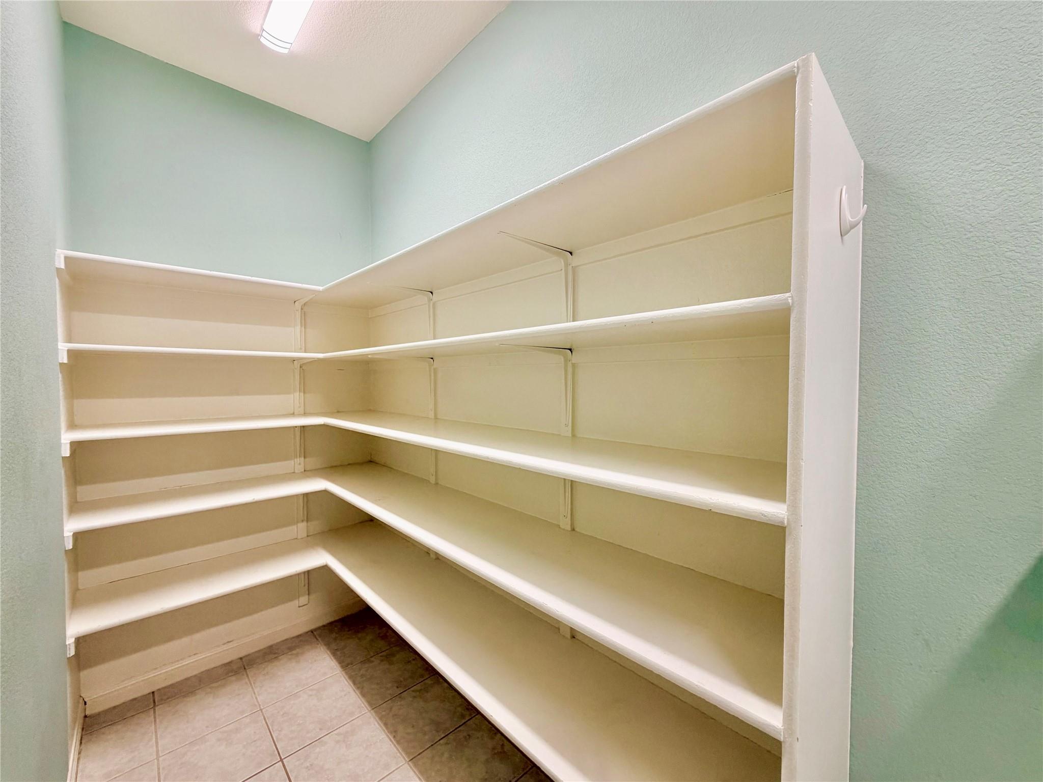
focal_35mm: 14
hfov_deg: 102.1
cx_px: 522
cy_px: 391
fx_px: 422
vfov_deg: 85.7
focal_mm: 2.22
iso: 200
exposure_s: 1/120
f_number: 2.2
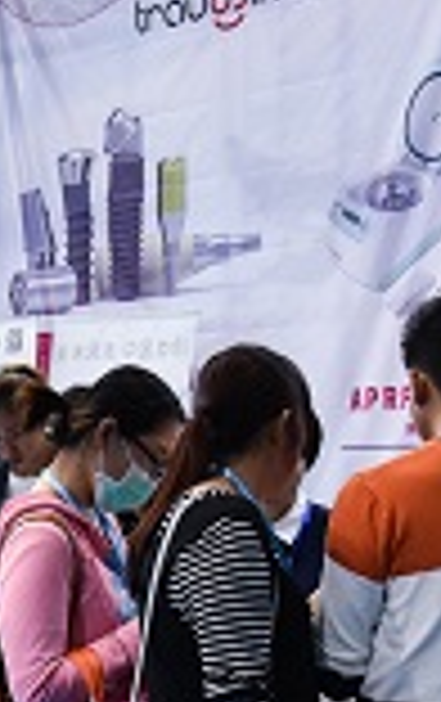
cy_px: 461
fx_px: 1801
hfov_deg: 13.5
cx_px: -128
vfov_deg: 22.0
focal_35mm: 94
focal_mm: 24
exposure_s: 1/250
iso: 1250
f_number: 5
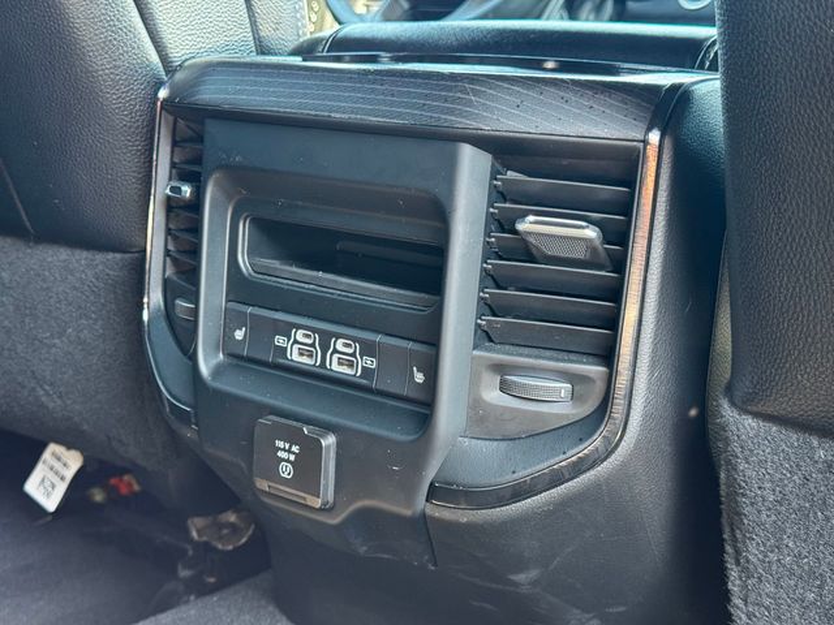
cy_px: 312
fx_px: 1156
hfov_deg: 39.7
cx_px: 417
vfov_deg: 30.3
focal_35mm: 48
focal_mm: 6.76
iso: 250
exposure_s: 1/60
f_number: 1.78
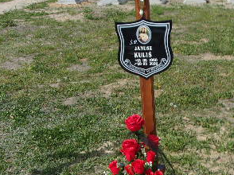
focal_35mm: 61
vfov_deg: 23.9
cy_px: 117
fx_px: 412
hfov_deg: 31.4
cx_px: 158
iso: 80
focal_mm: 5.1
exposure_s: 1/105
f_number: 10.8
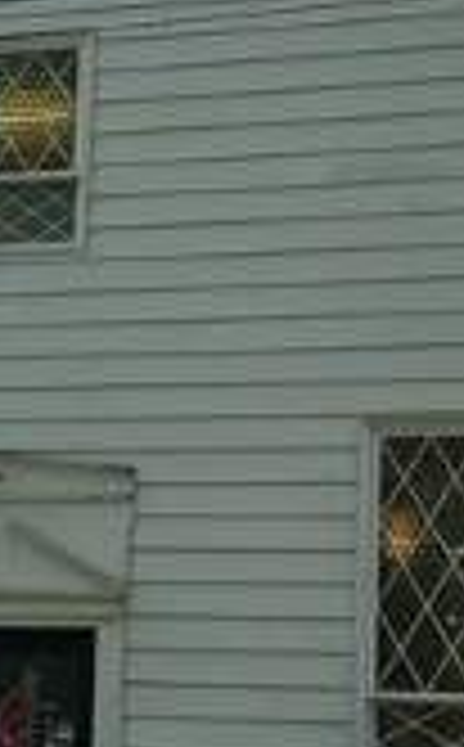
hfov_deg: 11.0
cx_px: 104
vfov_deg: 17.7
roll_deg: -4.0
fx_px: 2400
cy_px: 428
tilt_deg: +8.6
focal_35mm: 118
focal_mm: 6.86
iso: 80
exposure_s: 1/4348
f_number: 1.78
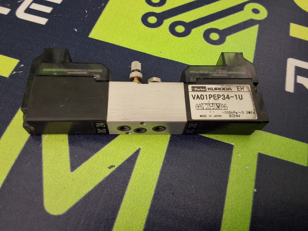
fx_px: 249
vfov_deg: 49.7
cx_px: 154
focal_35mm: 28
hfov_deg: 63.4
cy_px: 116
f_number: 1.9
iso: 400
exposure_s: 1/20
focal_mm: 2.91
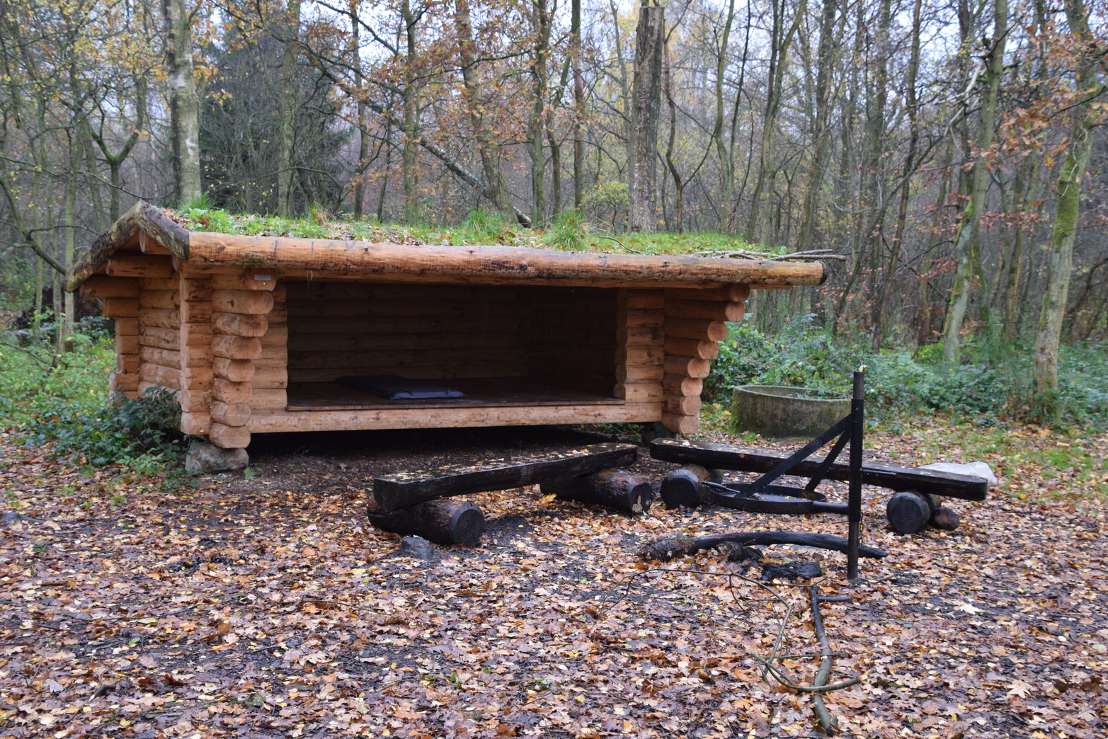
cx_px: 560
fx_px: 1416
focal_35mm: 46
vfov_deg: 29.3
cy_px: 364
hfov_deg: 42.7
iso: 640
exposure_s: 1/80
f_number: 5.6
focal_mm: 30
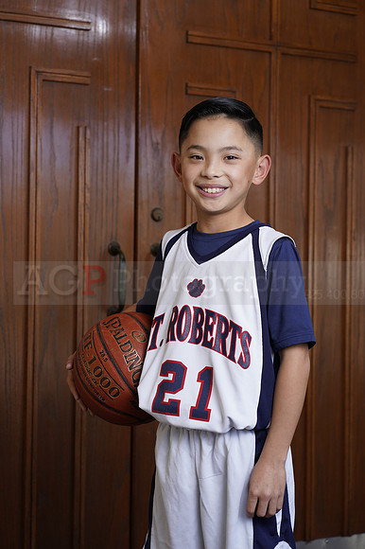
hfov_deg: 16.1
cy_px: 274
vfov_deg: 23.9
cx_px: 182
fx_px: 1294
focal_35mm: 85
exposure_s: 1/250
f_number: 5.6
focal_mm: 85
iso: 200
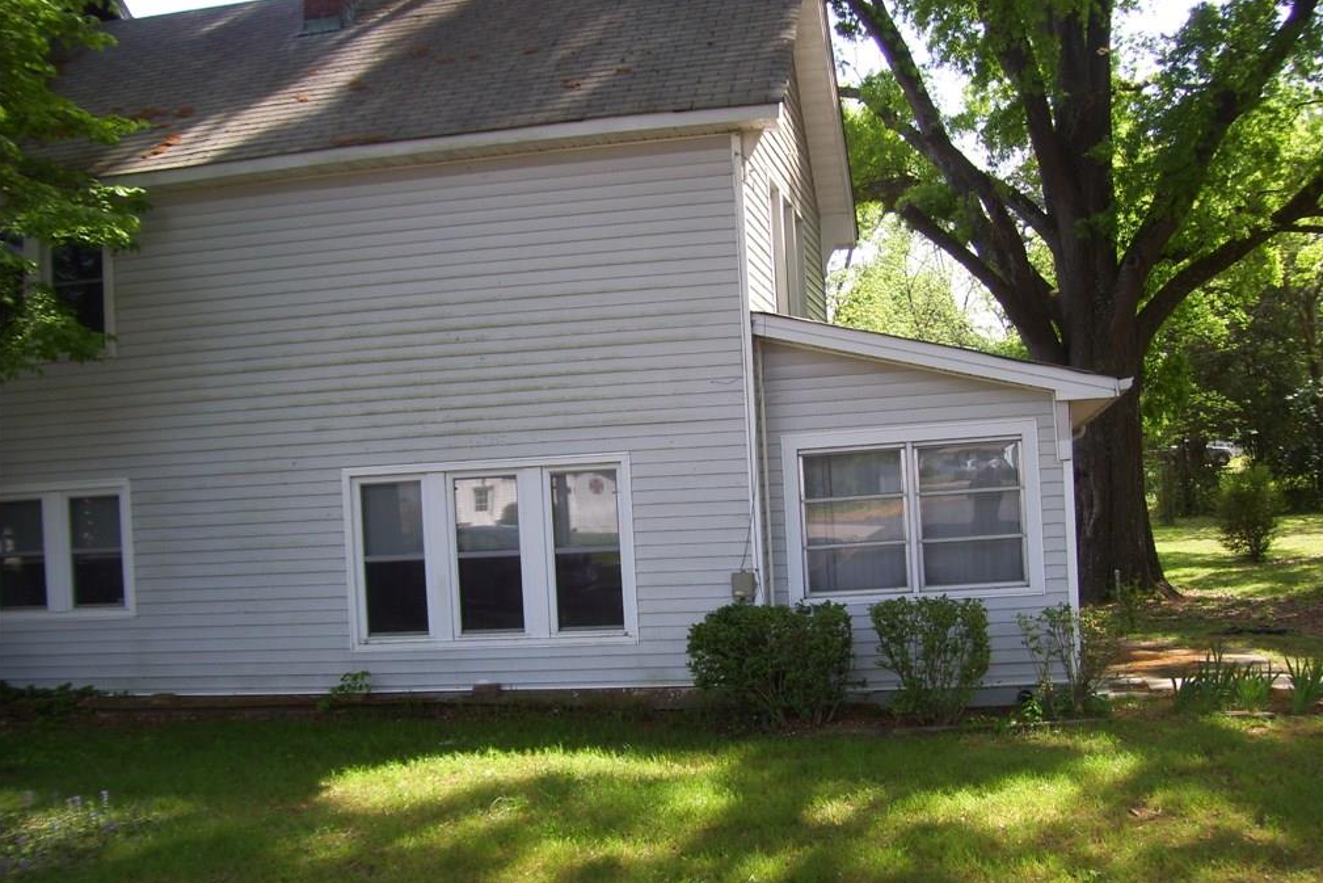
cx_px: 665
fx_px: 1397
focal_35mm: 38
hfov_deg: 50.7
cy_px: 480
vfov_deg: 35.0
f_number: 2.7
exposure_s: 1/250
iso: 80
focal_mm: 6
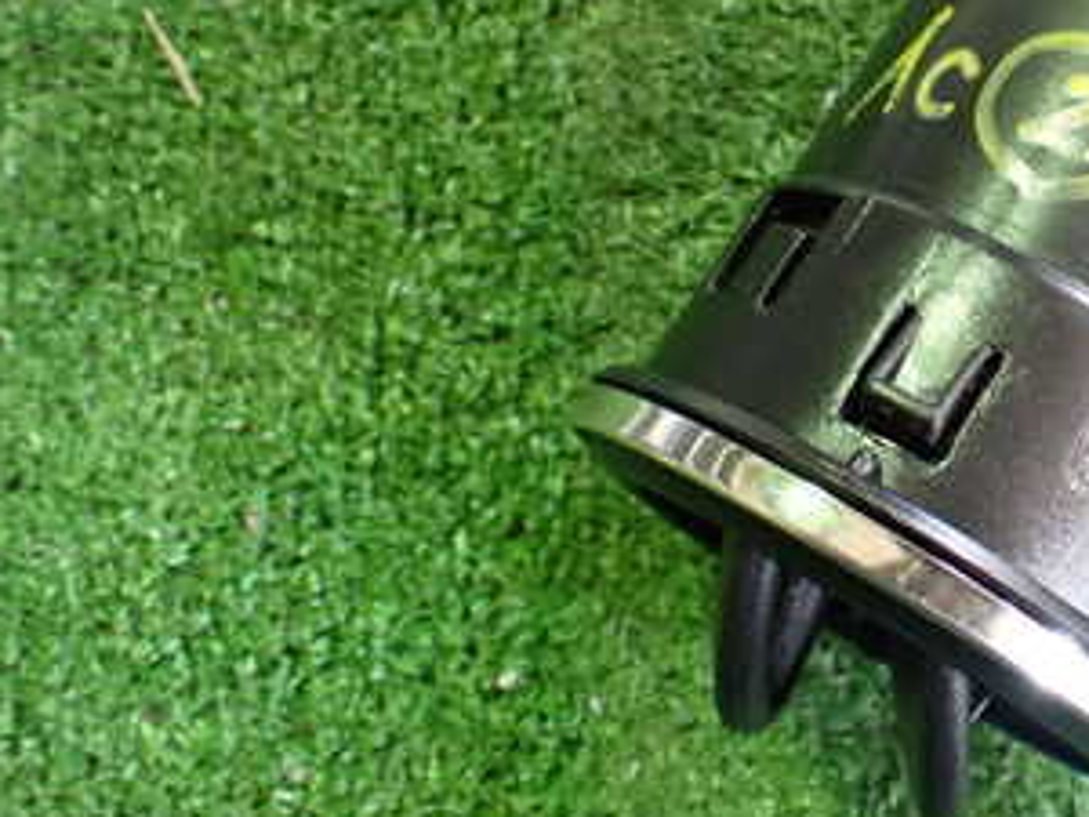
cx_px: 1056
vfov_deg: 24.3
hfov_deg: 30.2
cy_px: 261
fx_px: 1888
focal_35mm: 60
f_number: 2.3
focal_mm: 5.4
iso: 800
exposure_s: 1/50
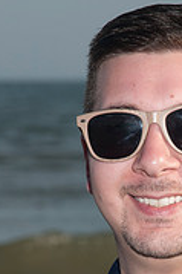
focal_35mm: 397
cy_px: 251
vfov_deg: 5.2
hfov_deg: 3.5
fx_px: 3016
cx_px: 184
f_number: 11
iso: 100
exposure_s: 1/250
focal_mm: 105
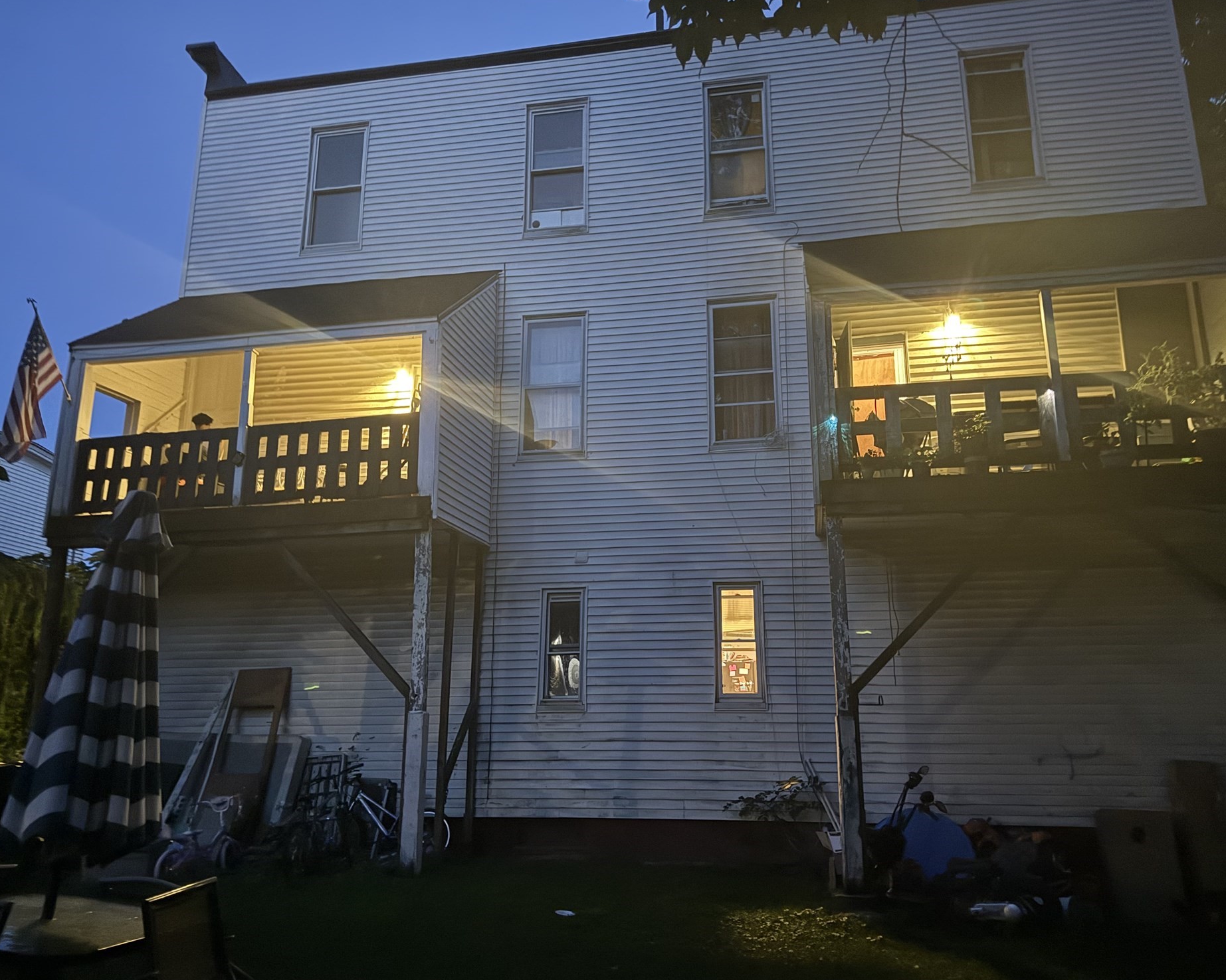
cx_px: 632
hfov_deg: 66.0
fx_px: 943
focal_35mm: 26
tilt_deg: +14.3
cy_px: 501
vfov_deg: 54.9
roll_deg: -0.2
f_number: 1.78
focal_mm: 6.76
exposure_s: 1/17
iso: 1600
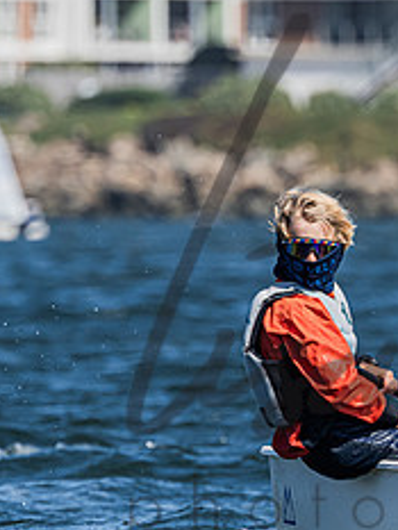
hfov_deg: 1.2
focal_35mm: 1254
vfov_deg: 1.6
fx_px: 19206
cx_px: 445
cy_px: 350
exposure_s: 1/1000
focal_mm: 400
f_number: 8
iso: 320
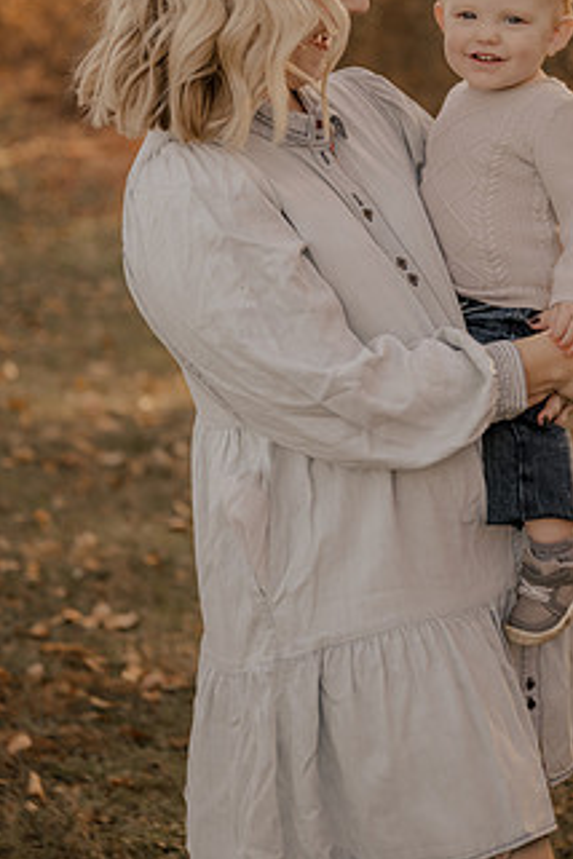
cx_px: 356
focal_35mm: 98
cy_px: 268
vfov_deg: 20.7
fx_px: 2340
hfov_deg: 14.0
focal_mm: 70
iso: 200
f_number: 2.8
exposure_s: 1/320
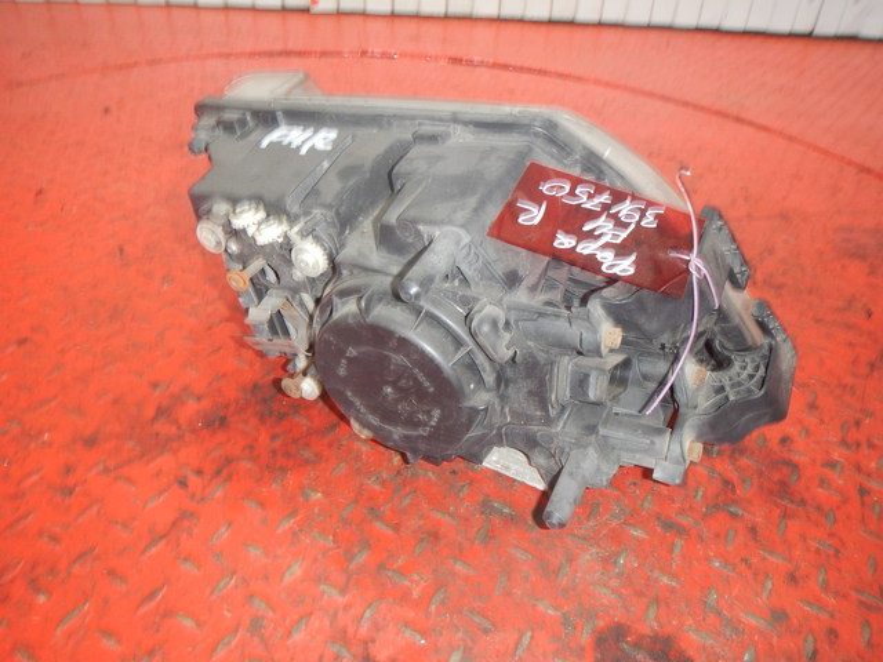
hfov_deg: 63.4
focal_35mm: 28
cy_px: 331
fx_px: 714
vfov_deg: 49.7
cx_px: 442
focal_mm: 5
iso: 200
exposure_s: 1/30
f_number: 3.9
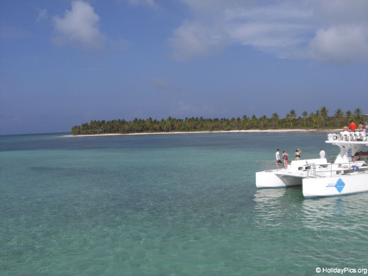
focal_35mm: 38
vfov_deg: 37.7
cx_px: 184
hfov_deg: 49.0
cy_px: 138
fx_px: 404
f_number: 8
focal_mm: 6.2
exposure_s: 1/250
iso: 64
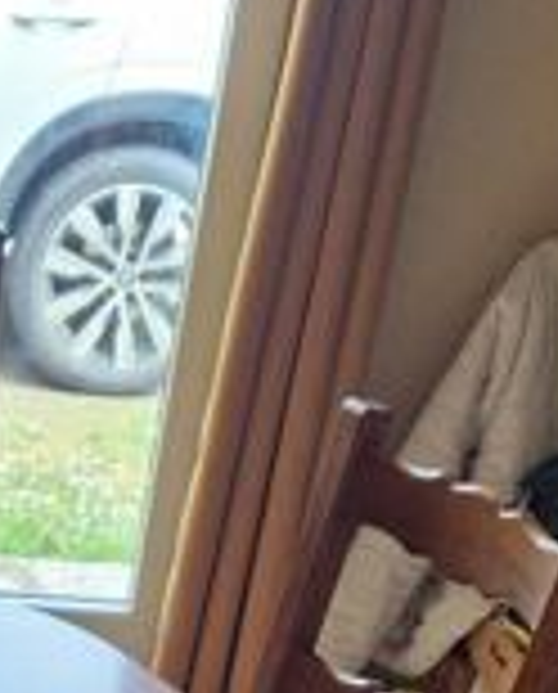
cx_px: -238
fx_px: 1912
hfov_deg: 15.5
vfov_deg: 16.8
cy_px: 1274
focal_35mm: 93
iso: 125
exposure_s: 1/100
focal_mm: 5.4
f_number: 1.8
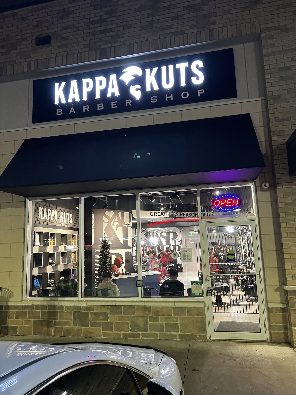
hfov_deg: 53.1
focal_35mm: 26
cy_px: 198
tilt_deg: +9.0
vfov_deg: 67.3
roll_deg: +2.2
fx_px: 296
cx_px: 148
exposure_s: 1/60
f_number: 1.5
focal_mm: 5.7
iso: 400
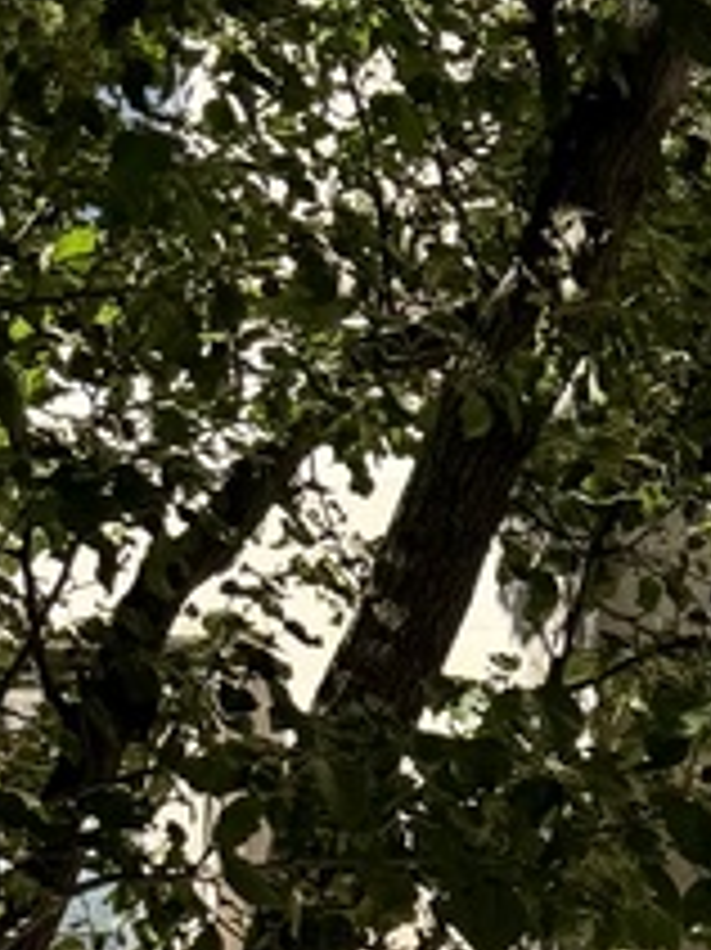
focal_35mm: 123
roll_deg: +0.0
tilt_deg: +7.1
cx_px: 1472
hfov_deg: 10.9
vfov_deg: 14.3
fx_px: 3372
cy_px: 1666
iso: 80
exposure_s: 1/2525
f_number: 1.78
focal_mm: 6.76
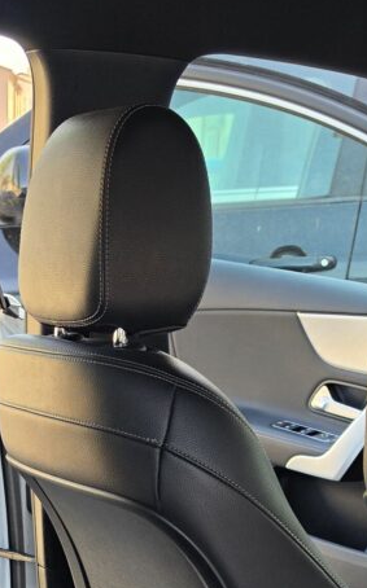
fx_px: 1379
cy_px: 759
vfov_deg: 21.8
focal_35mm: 86
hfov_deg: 15.1
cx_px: 93
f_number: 1.4
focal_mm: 6.5
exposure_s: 1/359
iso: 32
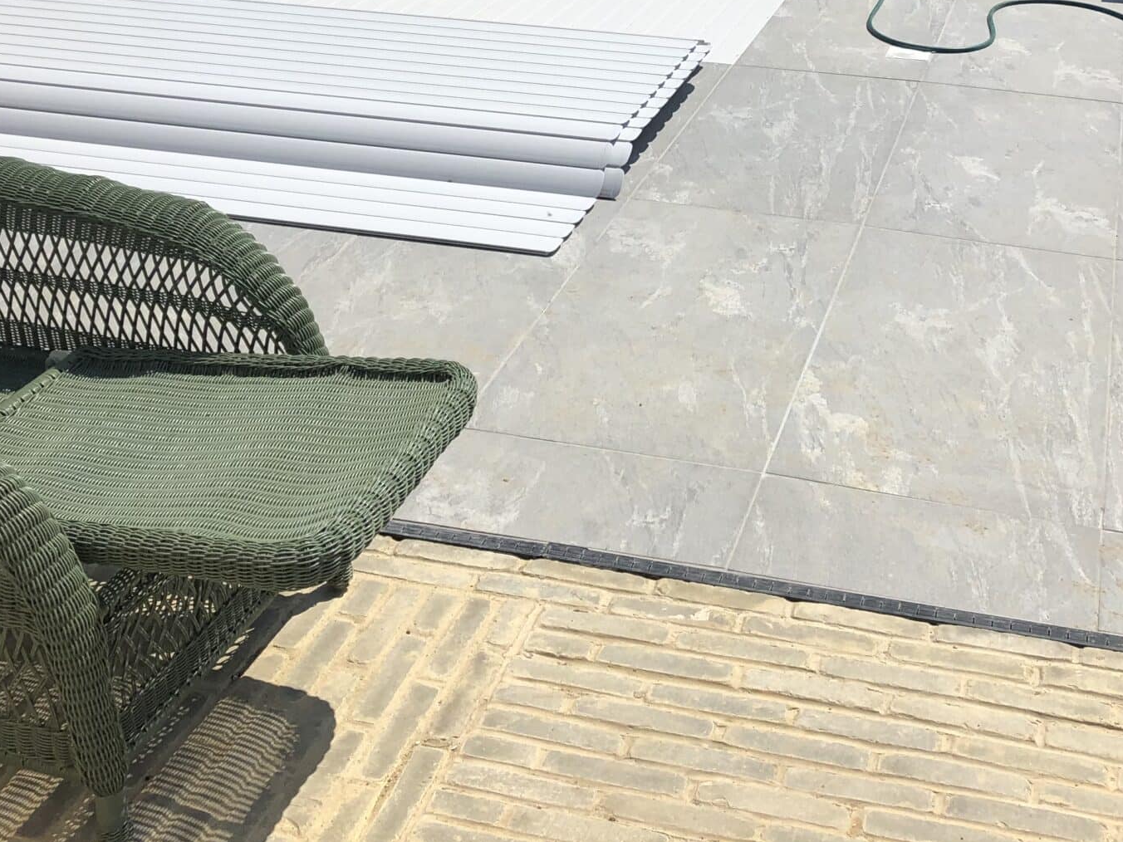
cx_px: 660
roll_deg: +0.5
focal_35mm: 53
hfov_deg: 36.1
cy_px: 56
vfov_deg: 26.4
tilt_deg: -14.7
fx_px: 1719
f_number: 1.8
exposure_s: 1/3436
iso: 20
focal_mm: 3.99
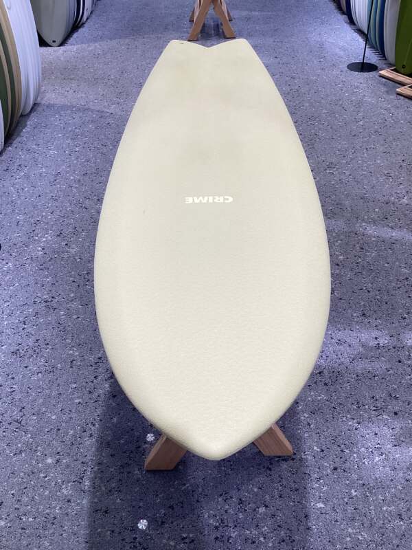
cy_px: 275
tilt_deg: -40.6
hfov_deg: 45.4
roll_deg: +1.2
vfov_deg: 58.4
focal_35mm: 31
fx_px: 492
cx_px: 206
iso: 50
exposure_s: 1/60
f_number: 2.4
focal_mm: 3.3
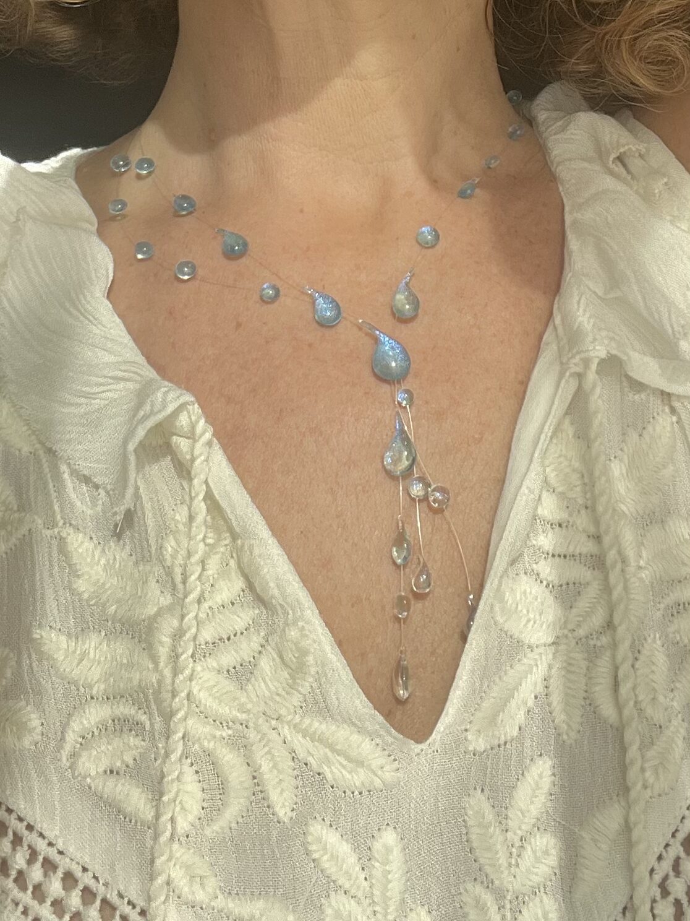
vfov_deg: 60.0
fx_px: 797
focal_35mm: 30
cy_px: 460
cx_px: 345
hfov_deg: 46.8
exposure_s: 1/286
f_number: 2.2
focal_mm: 2.71
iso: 32
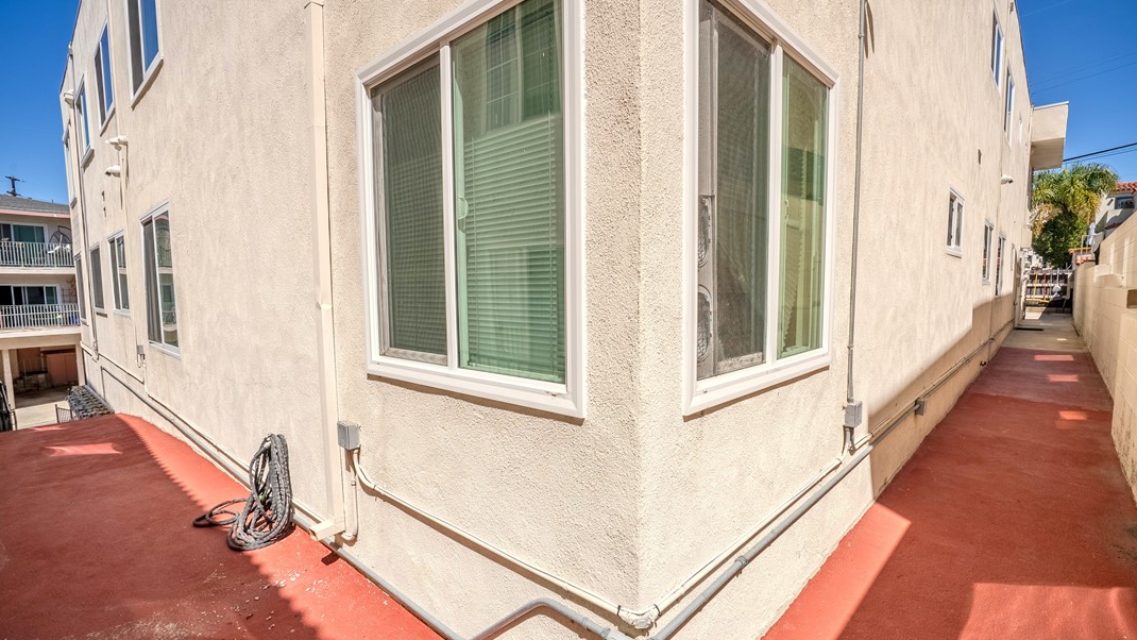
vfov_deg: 63.9
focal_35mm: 17
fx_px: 513
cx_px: 566
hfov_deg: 95.9
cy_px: 338
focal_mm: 16
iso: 400
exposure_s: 1/8000
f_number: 11
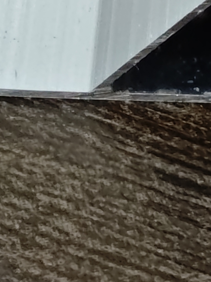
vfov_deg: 4.2
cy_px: -8
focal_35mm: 471
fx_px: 3828
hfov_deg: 3.2
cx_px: 86
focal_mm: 9
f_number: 2
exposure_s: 1/81
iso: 1000
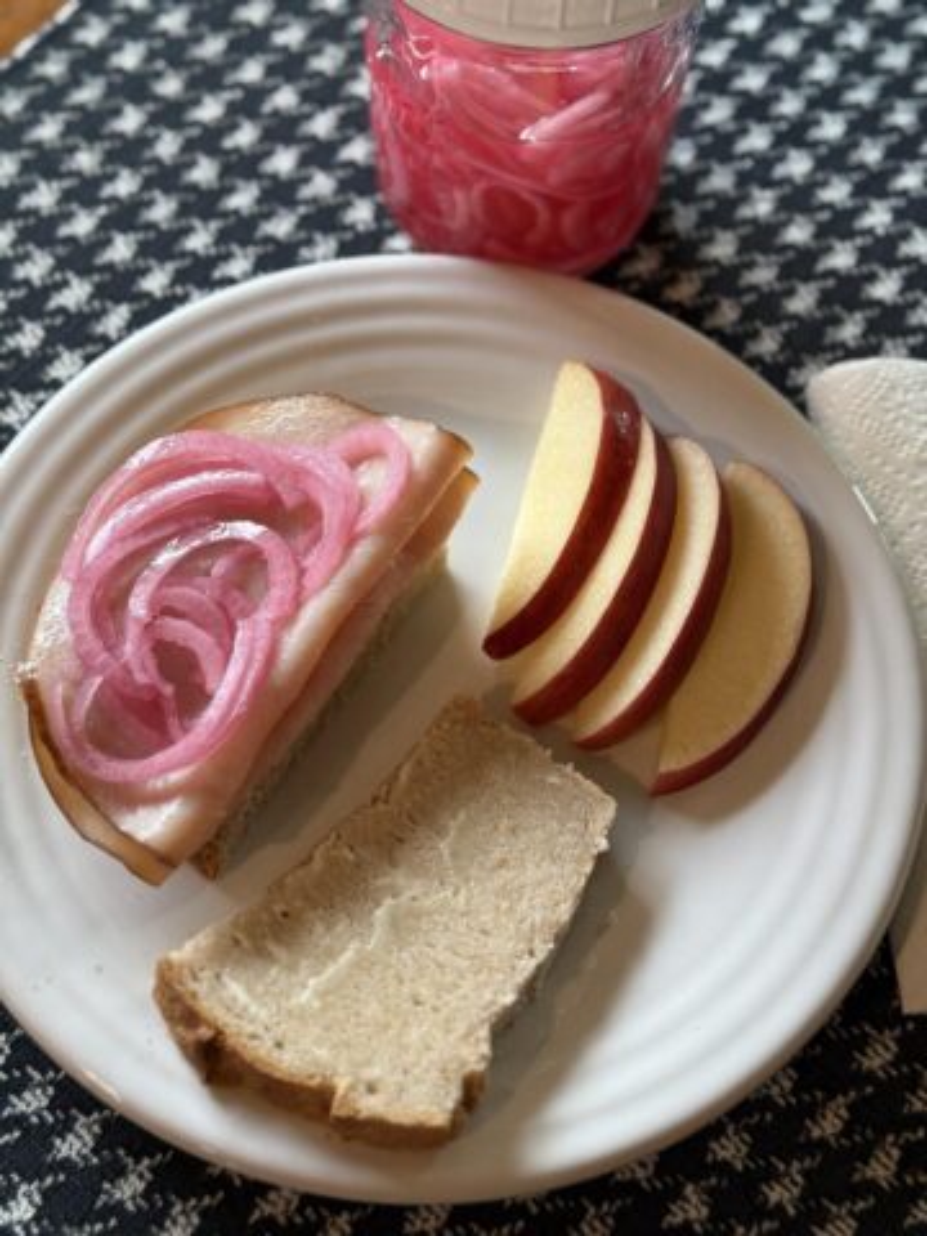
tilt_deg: -65.1
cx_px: 464
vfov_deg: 39.7
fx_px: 1714
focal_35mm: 48
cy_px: 618
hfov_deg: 30.3
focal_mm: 6.76
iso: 80
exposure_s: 1/60
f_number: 1.78
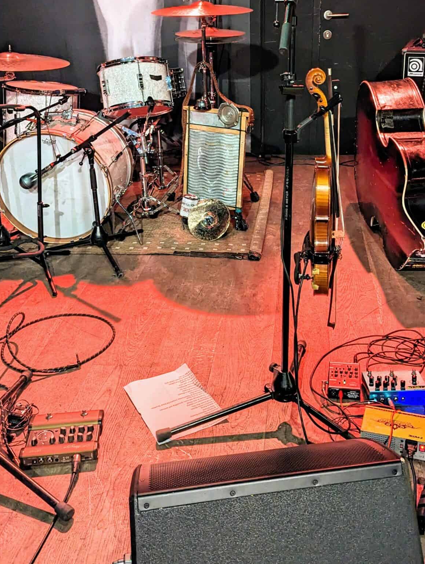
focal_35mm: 40
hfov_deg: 35.9
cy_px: 197
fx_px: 653
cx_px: 251
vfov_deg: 46.1
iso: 375
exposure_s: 1/46.1
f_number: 1.85
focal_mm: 6.81
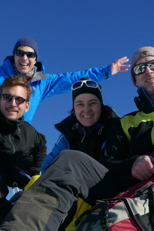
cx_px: 127
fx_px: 411
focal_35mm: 64
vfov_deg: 30.8
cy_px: 180
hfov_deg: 20.9
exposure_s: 1/1000
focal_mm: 10.9
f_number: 5.6
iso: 200
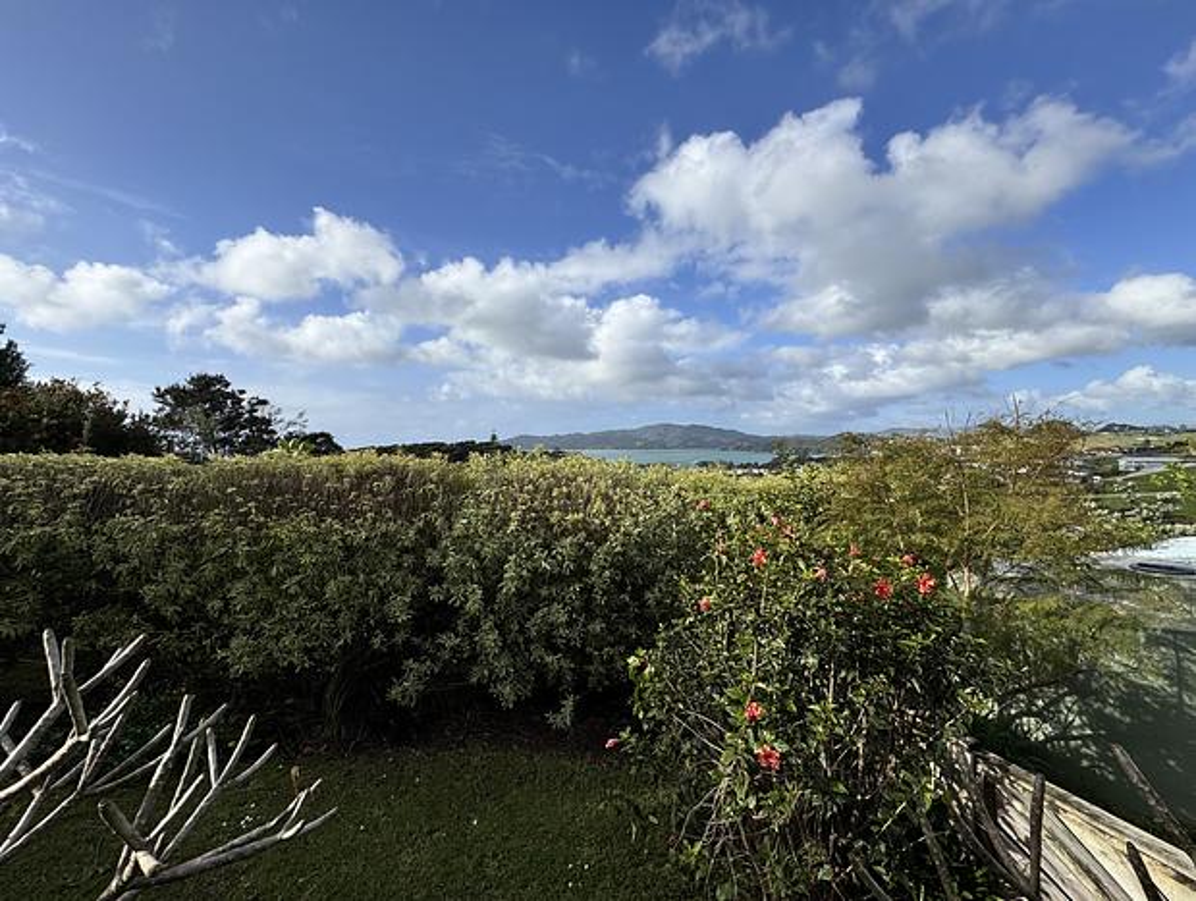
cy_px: 450
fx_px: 484
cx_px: 598
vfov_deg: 85.8
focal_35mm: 14
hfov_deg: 102.0
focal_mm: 2.22
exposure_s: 1/2770
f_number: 2.2
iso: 50
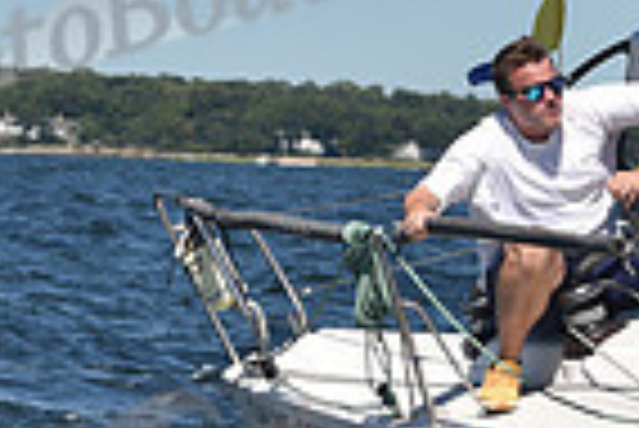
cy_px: 187
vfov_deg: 4.5
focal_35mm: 307
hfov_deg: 6.7
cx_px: 688
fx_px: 5455
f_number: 5
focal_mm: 75
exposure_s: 1/800
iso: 200
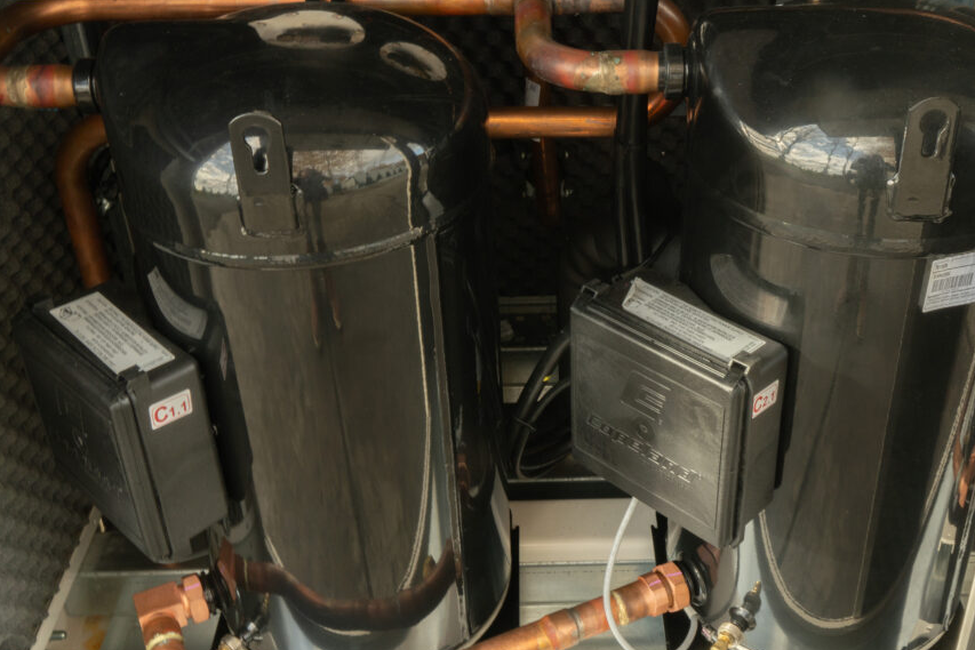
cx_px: 546
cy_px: 304
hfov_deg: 46.3
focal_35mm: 42
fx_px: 1138
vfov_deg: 31.9
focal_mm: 35
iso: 160
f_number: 22
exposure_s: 1/15
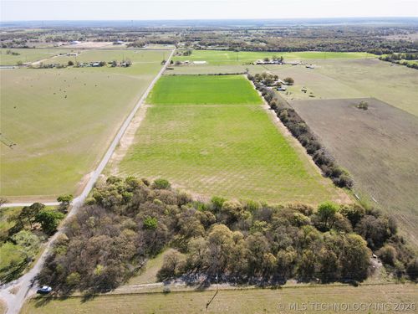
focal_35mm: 24
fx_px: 290
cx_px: 209
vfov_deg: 56.8
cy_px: 157
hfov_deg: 71.6
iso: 110
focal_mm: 4.5
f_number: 2.8
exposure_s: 1/500
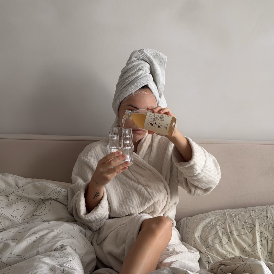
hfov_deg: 30.0
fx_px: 510
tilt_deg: -6.4
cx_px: 137
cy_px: 157
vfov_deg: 30.0
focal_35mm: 57
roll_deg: -1.9
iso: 100
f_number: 1.78
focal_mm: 6.76
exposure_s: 1/63
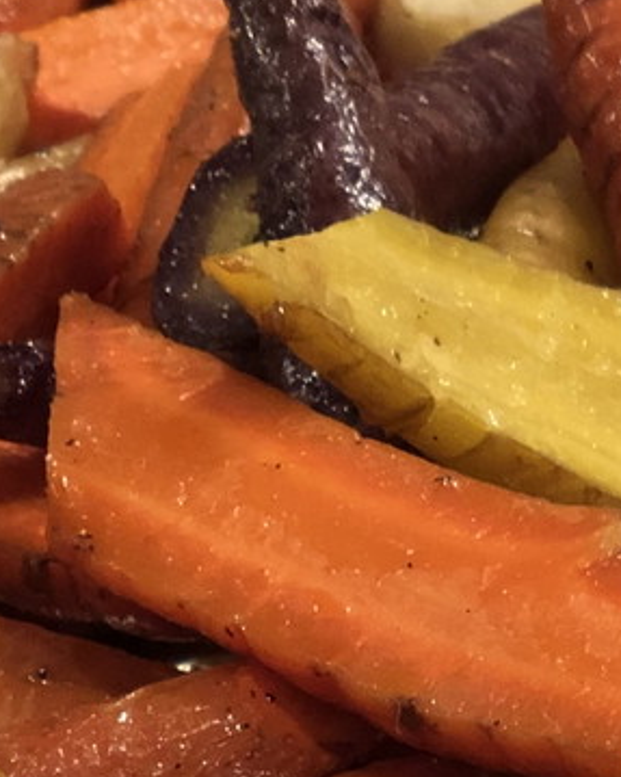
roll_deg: +2.7
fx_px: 5194
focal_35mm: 226
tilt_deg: -35.6
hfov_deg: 6.8
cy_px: 924
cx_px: 835
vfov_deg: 8.5
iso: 100
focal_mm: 6
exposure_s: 1/40
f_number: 2.4
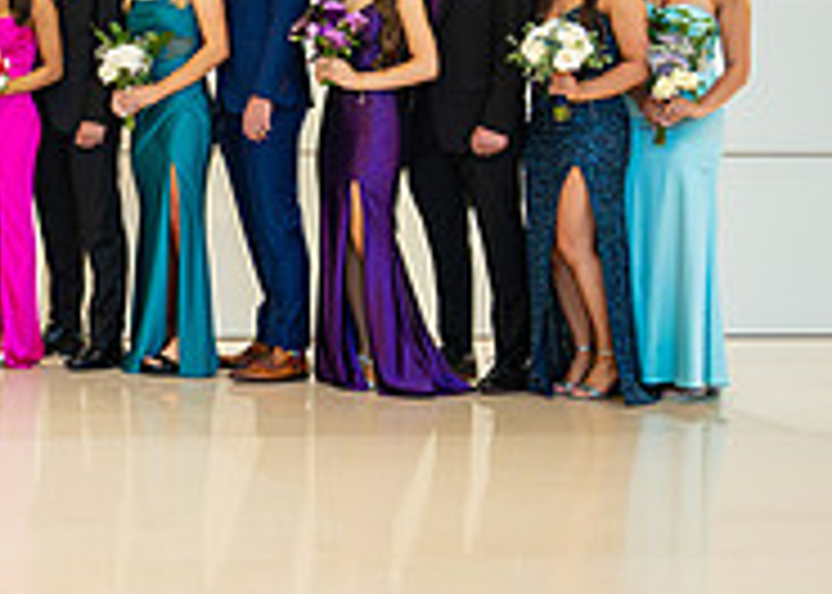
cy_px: 99
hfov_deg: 20.0
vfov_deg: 16.1
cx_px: -366
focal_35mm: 88
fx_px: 2079
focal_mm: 24
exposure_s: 1/250
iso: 1250
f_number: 2.8
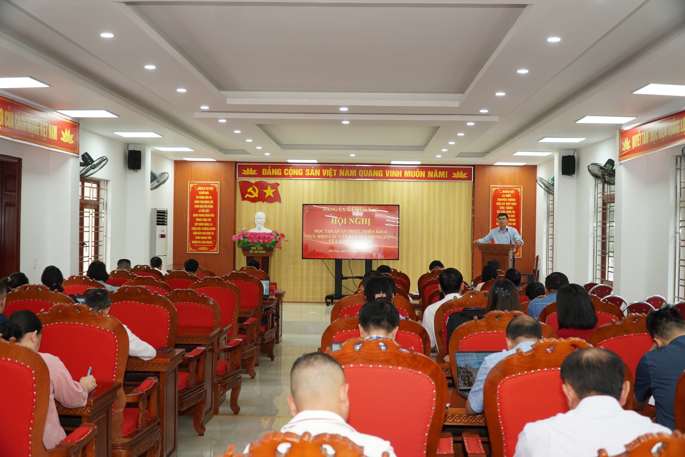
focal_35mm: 39
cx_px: 342
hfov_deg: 49.6
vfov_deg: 34.2
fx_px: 742
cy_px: 228
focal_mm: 26
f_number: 4
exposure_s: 1/160
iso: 500
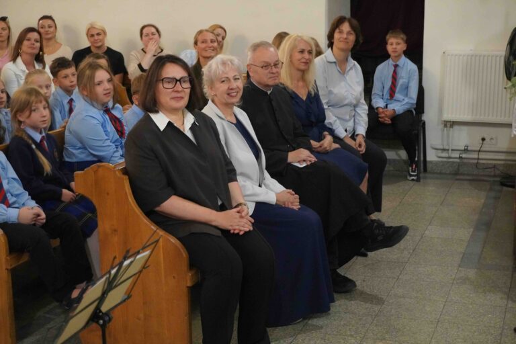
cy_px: 172
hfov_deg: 33.4
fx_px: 860
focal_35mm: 60
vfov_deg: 22.6
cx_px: 258
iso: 6400
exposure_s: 1/25
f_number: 5.6
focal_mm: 40
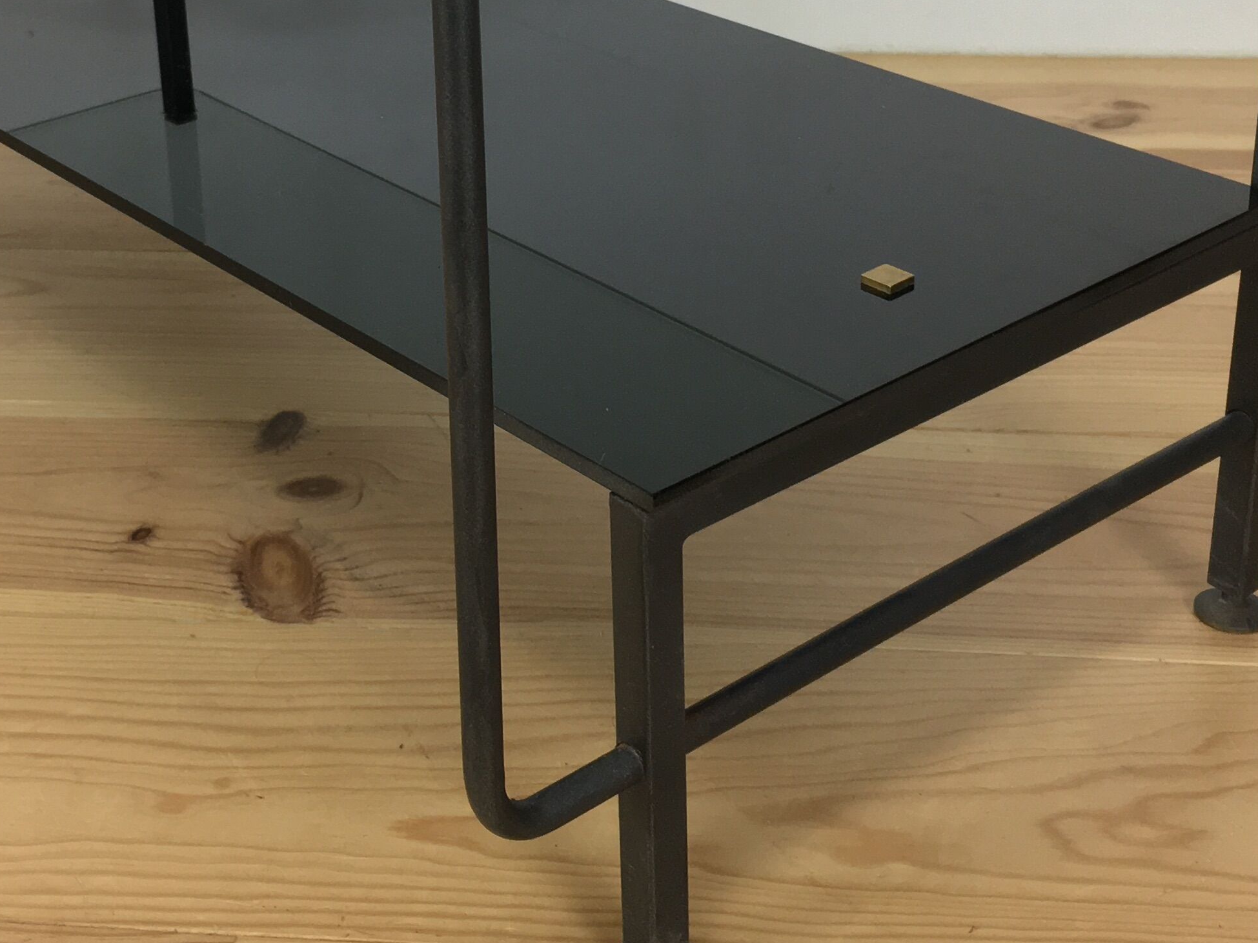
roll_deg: +1.7
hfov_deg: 32.0
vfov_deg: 23.9
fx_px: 2181
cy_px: 126
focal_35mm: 60
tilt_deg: -21.3
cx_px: 437
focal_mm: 4.15
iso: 50
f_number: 2.2
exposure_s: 1/33
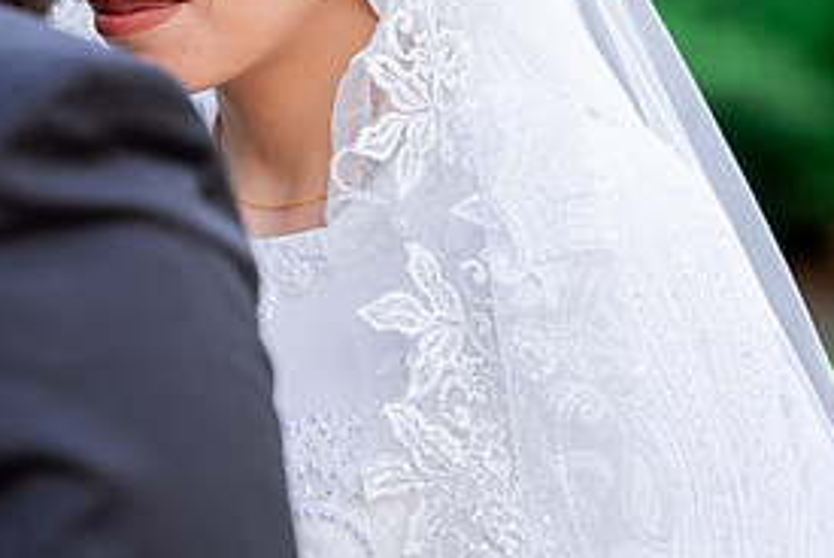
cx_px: 285
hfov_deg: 10.6
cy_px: 11
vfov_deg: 7.1
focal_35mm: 194
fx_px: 4499
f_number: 2.5
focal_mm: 92
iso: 200
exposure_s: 1/1000
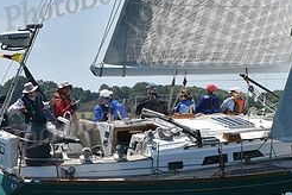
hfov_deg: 12.4
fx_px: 1338
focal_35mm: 165
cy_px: 45
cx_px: 234
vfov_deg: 8.3
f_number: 7.1
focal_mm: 70
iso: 250
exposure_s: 1/1250
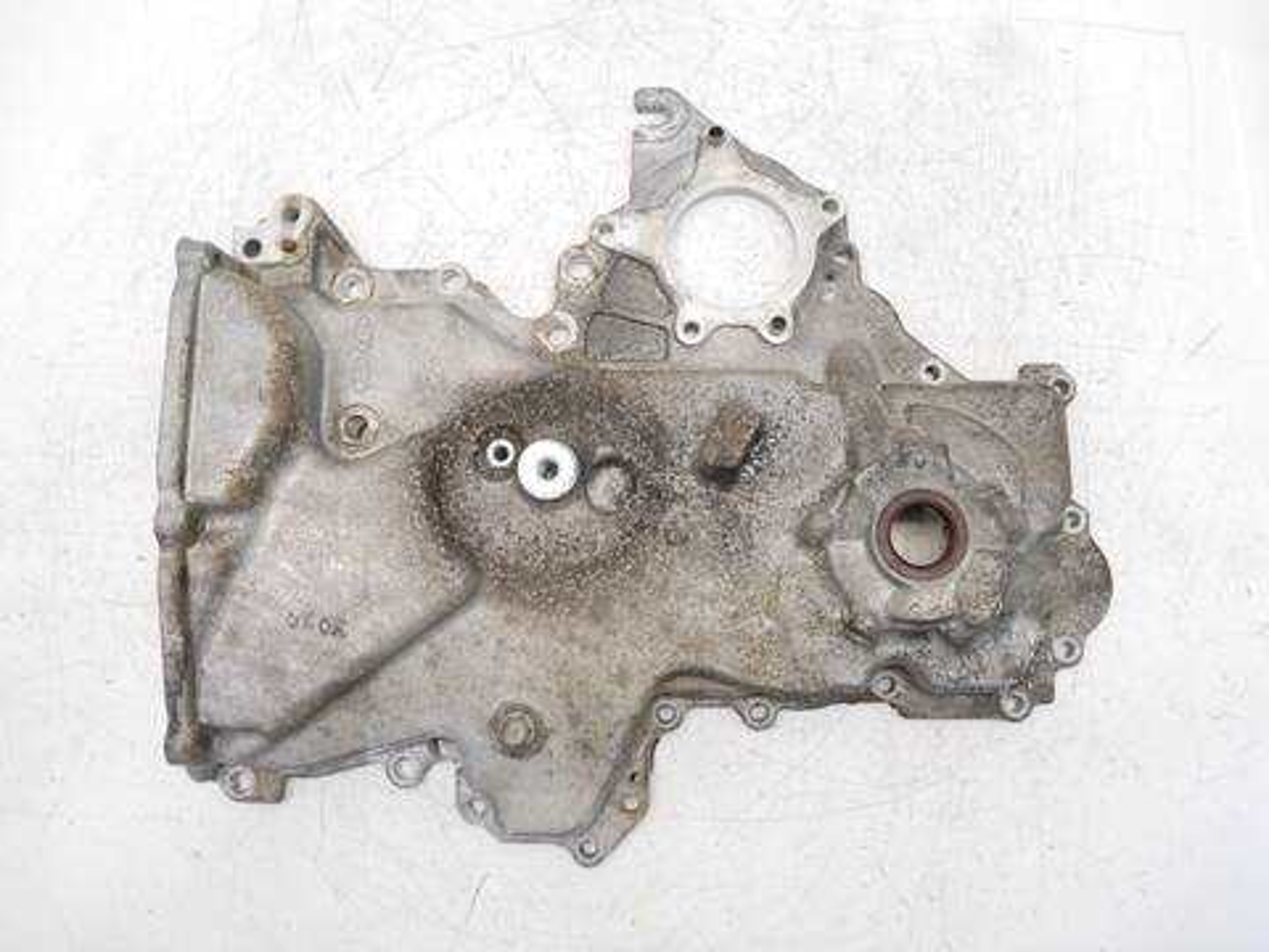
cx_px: 634
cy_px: 476
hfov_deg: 71.6
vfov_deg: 56.8
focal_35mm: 24
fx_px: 880
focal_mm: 12
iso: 640
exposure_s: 1/60
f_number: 3.5
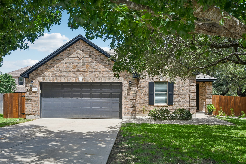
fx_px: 246
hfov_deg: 53.1
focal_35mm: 36
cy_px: 82
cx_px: 123
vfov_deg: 36.9
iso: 400
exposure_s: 1/800
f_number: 8
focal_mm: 24
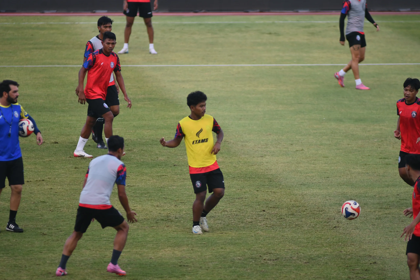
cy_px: 140
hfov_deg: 4.6
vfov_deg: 3.1
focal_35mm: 450
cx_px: 210
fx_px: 5250
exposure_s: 1/2500
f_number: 2.8
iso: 320
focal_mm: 300
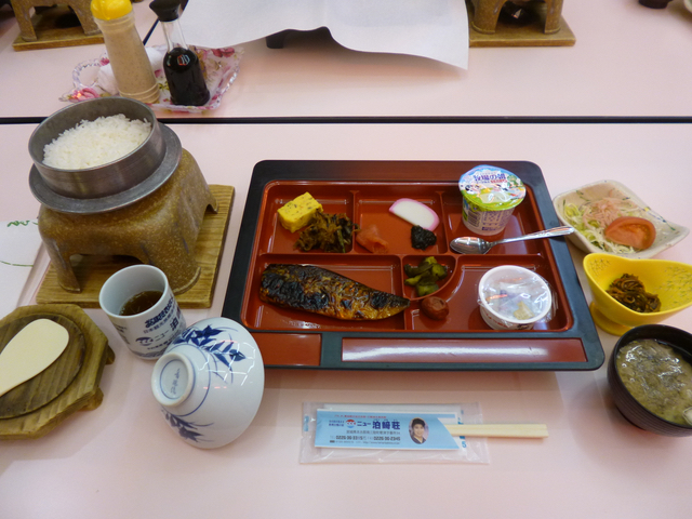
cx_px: 346
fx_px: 500
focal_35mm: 25
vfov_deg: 54.9
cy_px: 260
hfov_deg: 69.4
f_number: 2.8
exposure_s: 1/60
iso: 200
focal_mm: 4.3
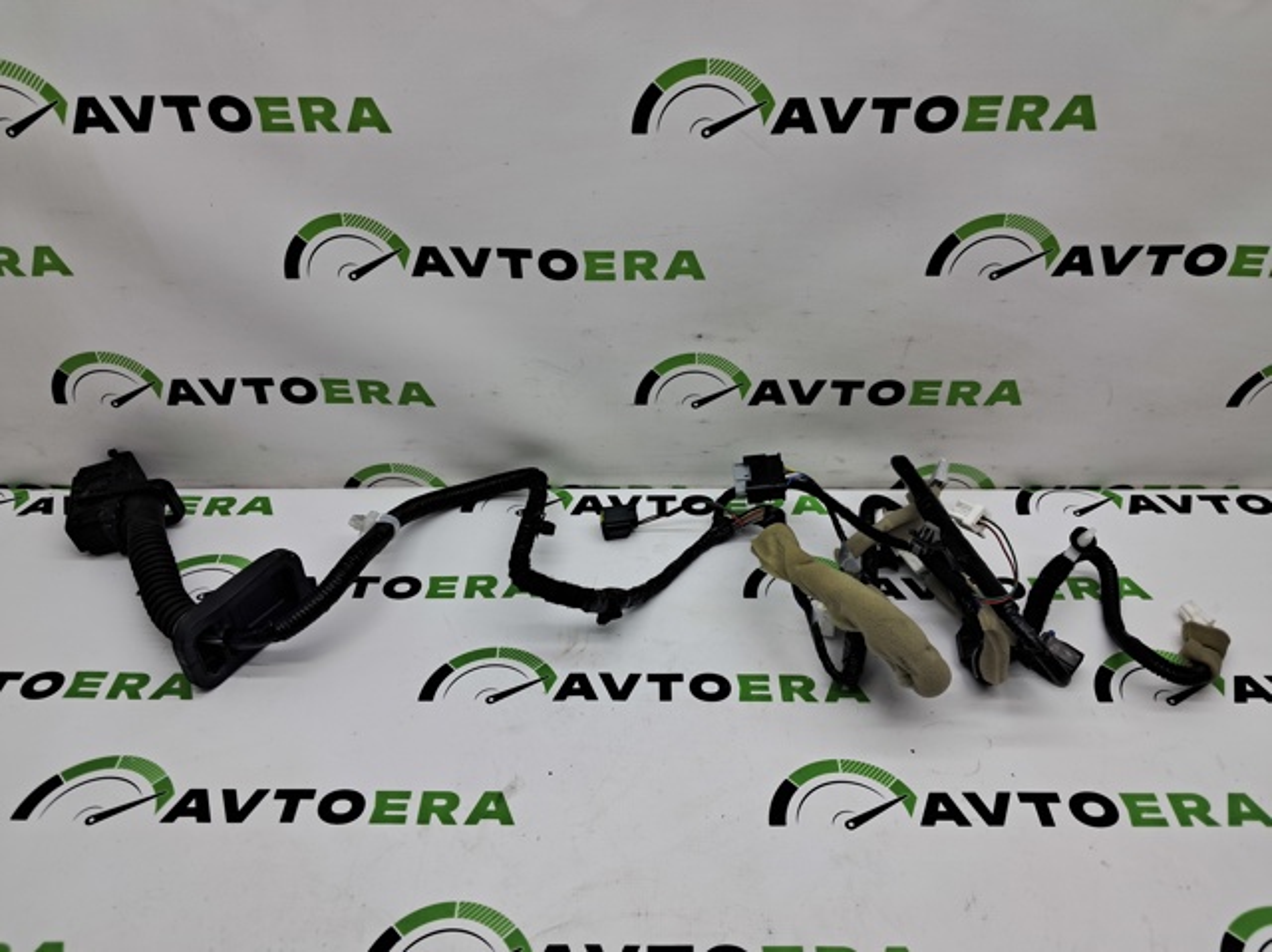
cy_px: 476
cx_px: 636
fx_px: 991
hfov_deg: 65.4
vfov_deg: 51.3
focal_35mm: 27
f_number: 1.8
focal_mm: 4
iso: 50
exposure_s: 1/100
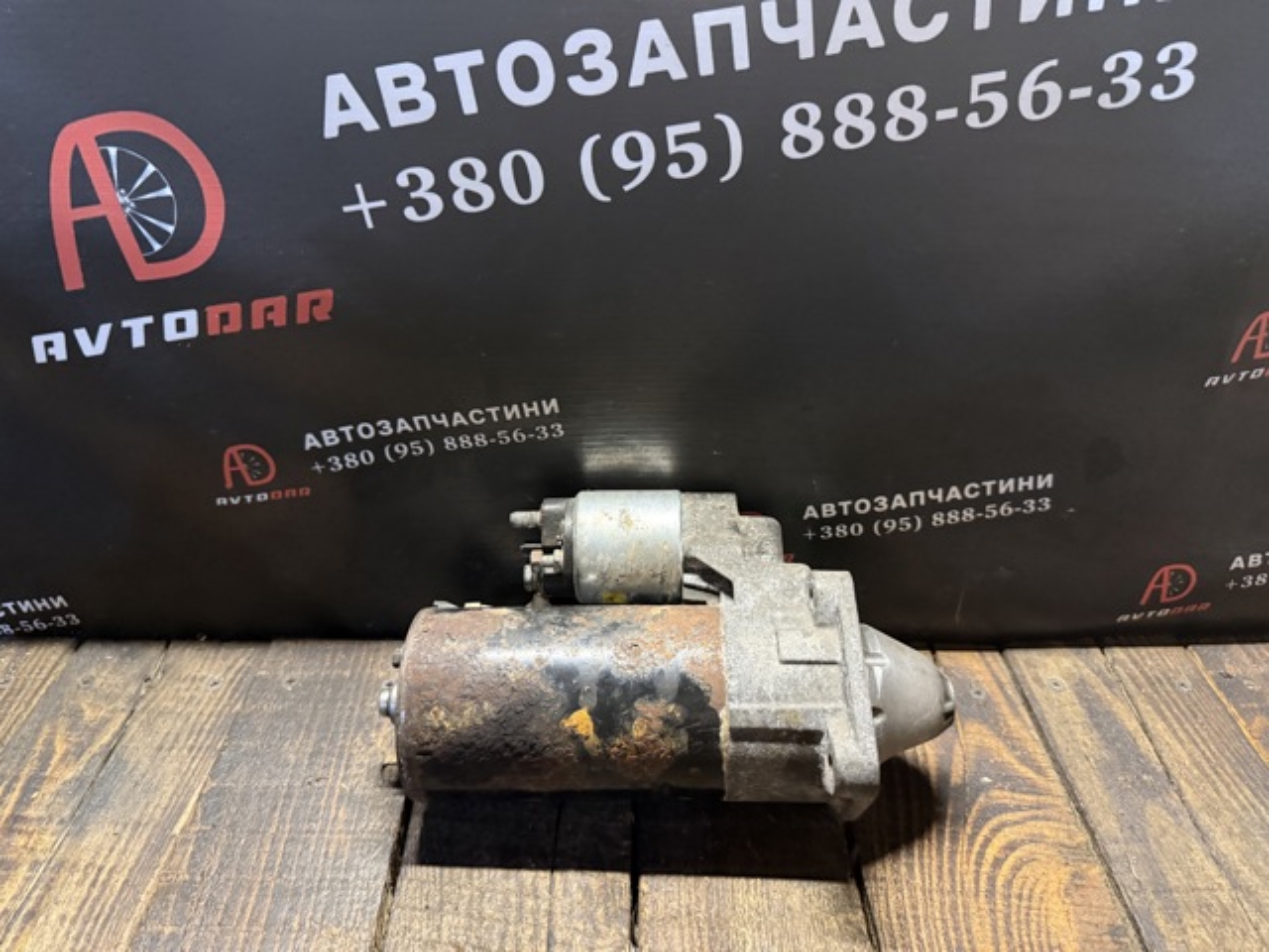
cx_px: 634
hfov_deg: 71.6
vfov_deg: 56.8
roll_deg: -1.0
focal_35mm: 24
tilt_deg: -30.3
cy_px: 476
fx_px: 880
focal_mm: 6.76
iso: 800
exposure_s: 1/33
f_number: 1.78
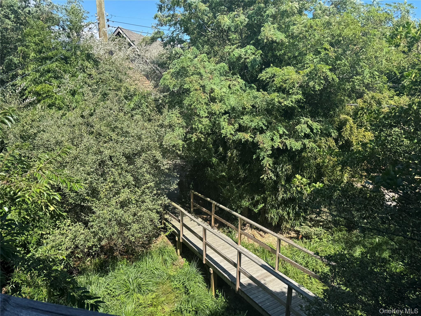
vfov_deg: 56.8
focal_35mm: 24
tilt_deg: -14.0
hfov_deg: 71.6
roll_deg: -1.2
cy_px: 158
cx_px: 210
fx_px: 292
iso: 80
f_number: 1.78
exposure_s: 1/1597
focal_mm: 6.76
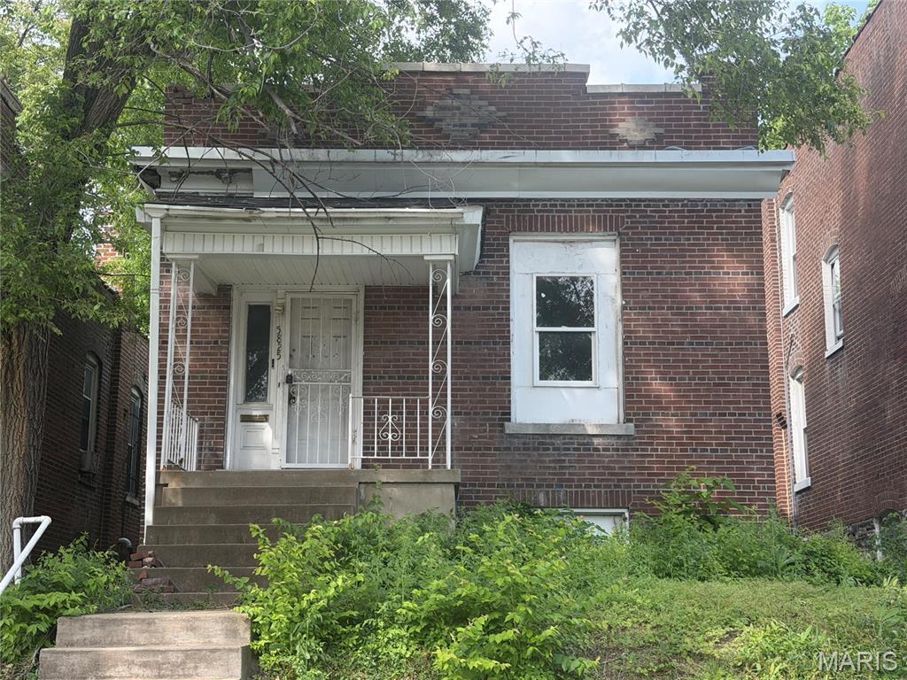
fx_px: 1258
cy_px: 340
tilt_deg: +13.2
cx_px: 454
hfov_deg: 39.7
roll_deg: +0.1
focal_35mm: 48
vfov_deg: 30.3
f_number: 1.78
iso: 80
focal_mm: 6.76
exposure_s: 1/1116
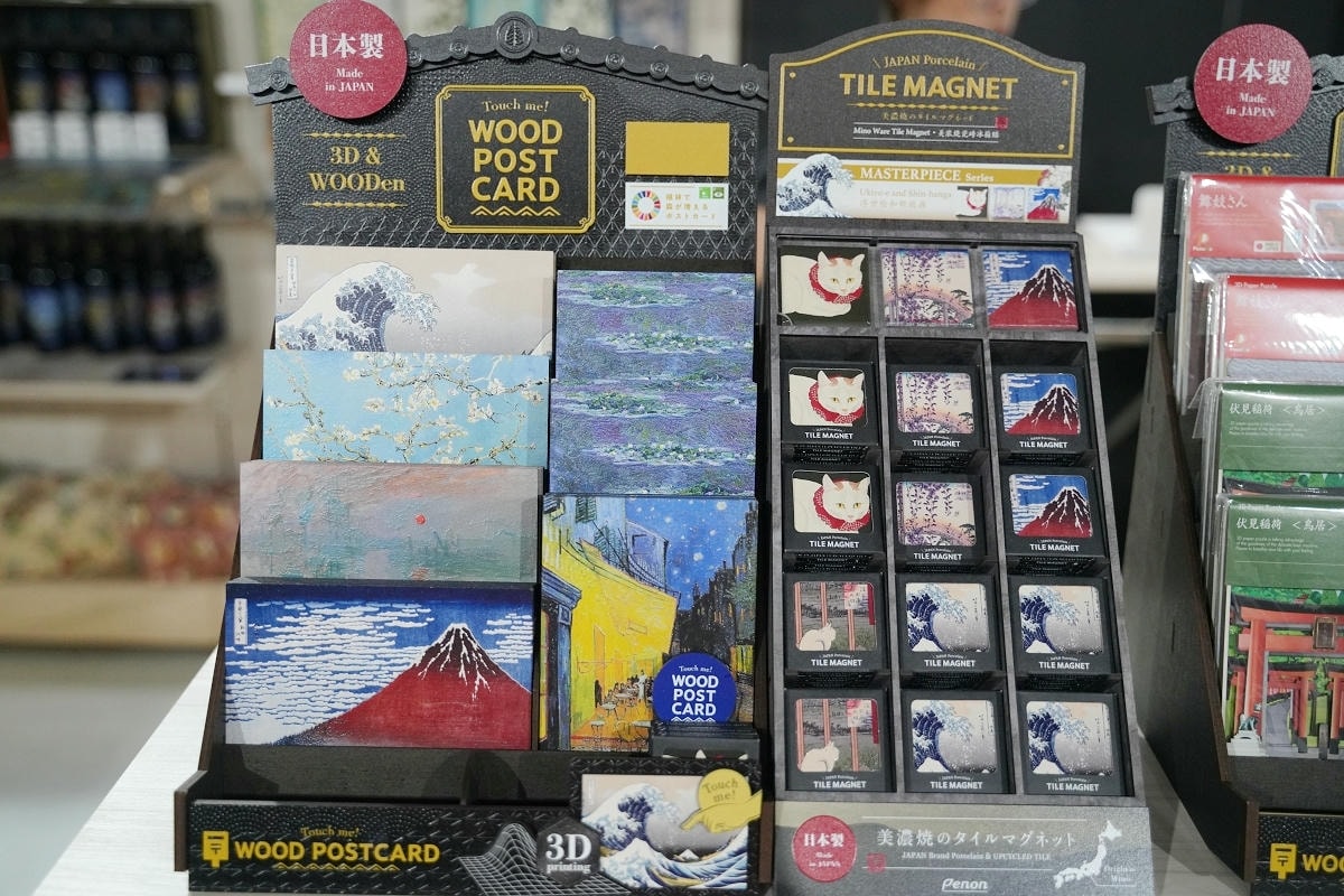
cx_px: 672
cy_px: 448
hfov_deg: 53.1
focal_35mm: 36
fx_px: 1344
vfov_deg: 36.9
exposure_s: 1/160
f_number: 2.8
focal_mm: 36
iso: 3200
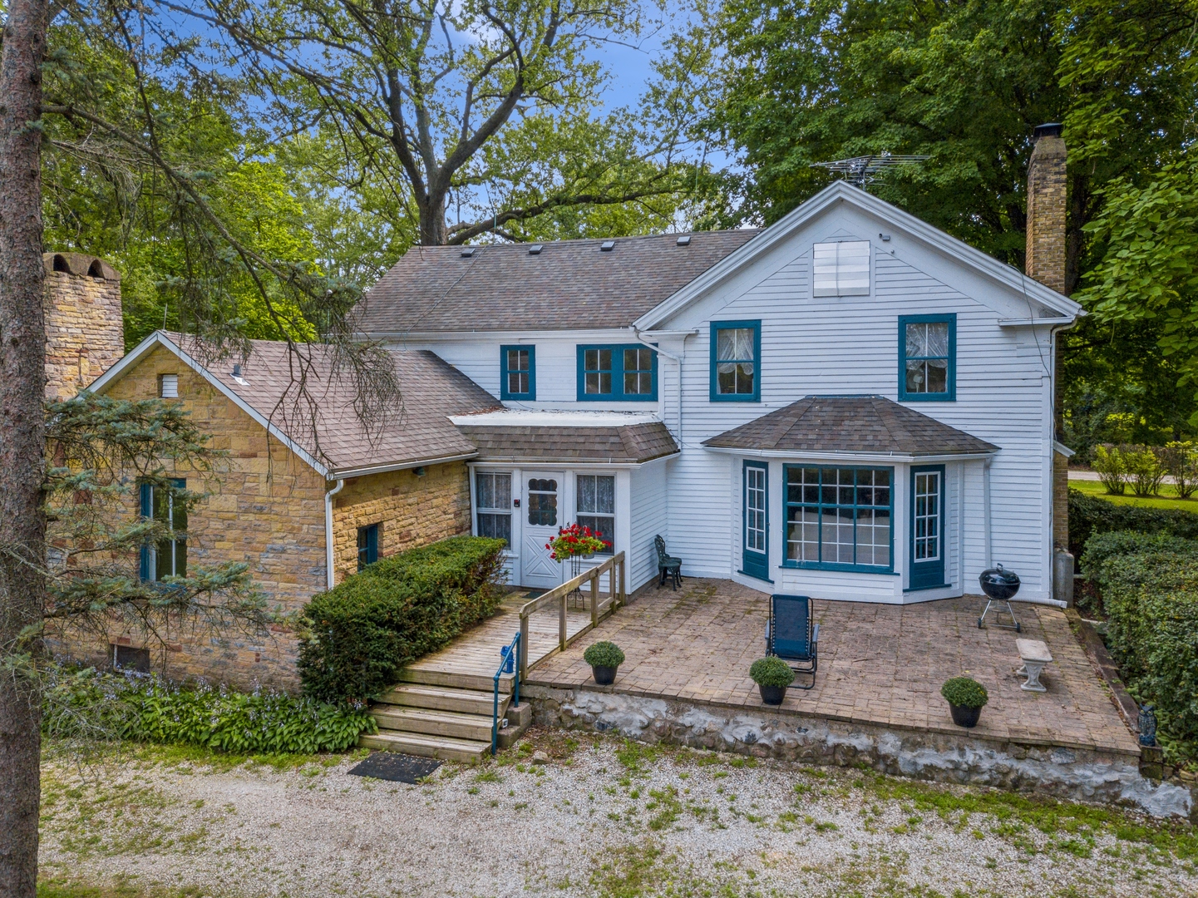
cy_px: 449
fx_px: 900
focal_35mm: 26
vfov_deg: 53.0
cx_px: 599
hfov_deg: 67.3
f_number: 2.2
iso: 100
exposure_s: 1/500
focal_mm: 4.73
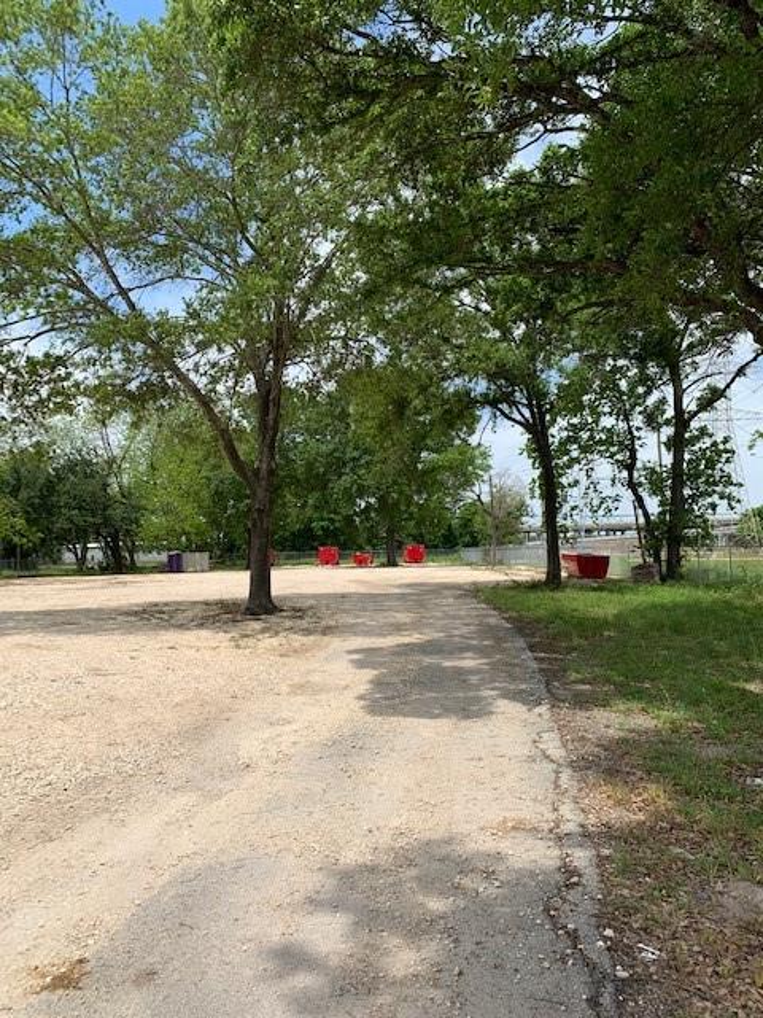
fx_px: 764
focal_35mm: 26
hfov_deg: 53.1
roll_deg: +0.6
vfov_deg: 67.3
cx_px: 382
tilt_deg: +3.2
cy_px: 509
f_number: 1.8
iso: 25
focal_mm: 4.25
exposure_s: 1/1953
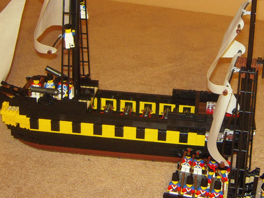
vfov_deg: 21.3
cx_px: 199
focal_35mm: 68
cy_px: 31
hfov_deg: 28.1
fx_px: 518
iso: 200
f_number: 2.8
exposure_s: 1/15
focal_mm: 5.6
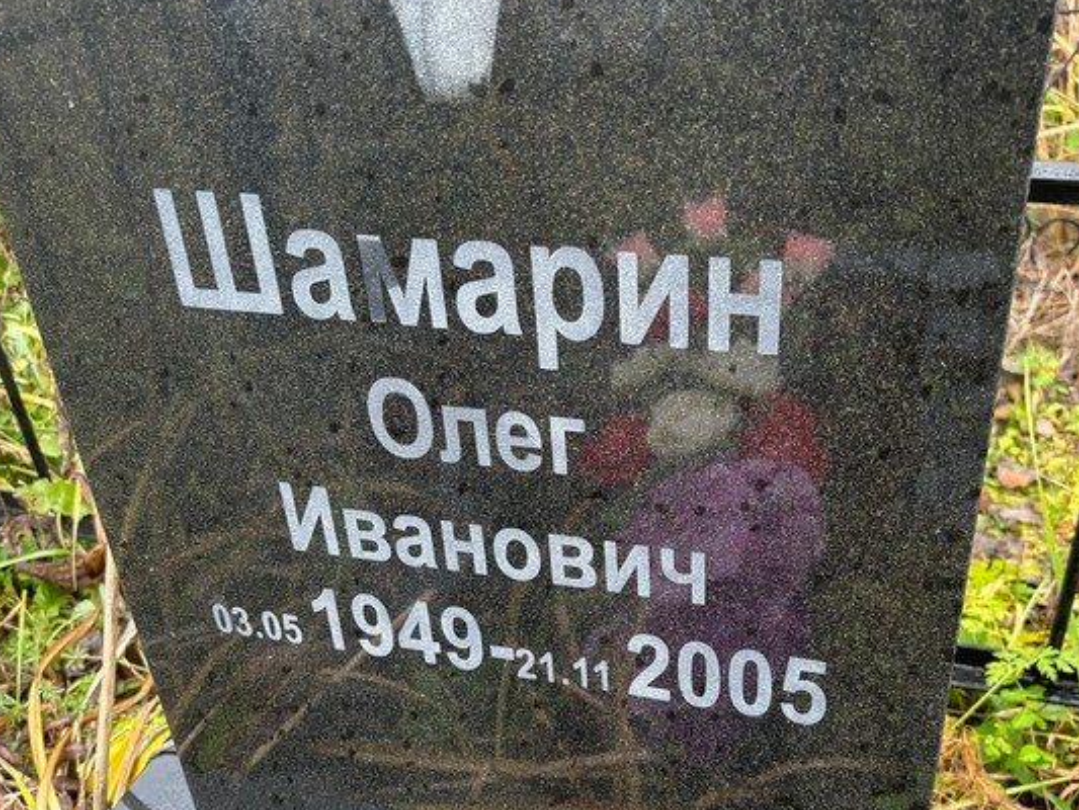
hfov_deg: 47.8
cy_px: 482
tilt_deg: -34.4
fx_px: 1216
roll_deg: +1.4
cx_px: 559
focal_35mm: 39
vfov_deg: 36.7
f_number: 1.6
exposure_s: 1/98
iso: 125
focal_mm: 5.96
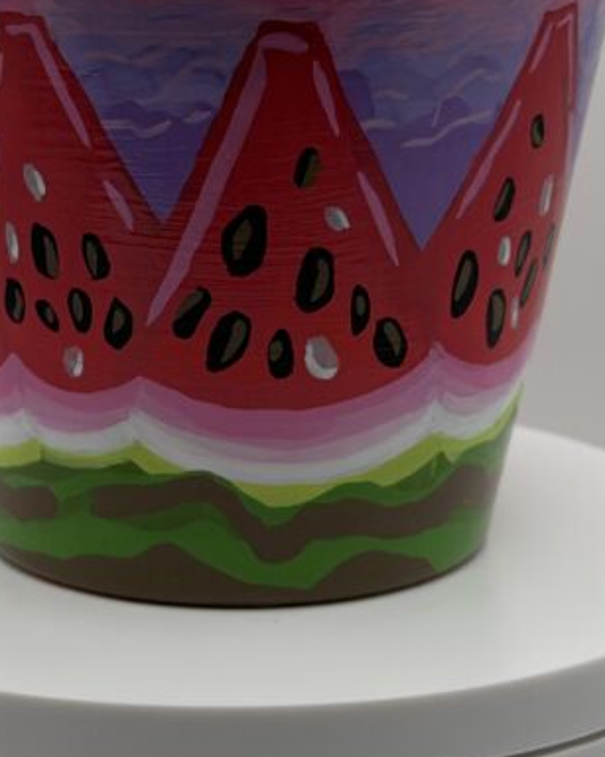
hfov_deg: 12.3
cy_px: 203
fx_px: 2799
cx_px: 179
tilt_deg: -10.9
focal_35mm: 125
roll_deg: -1.0
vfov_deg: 15.3
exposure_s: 1/906
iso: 64
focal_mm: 6.76
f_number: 1.78
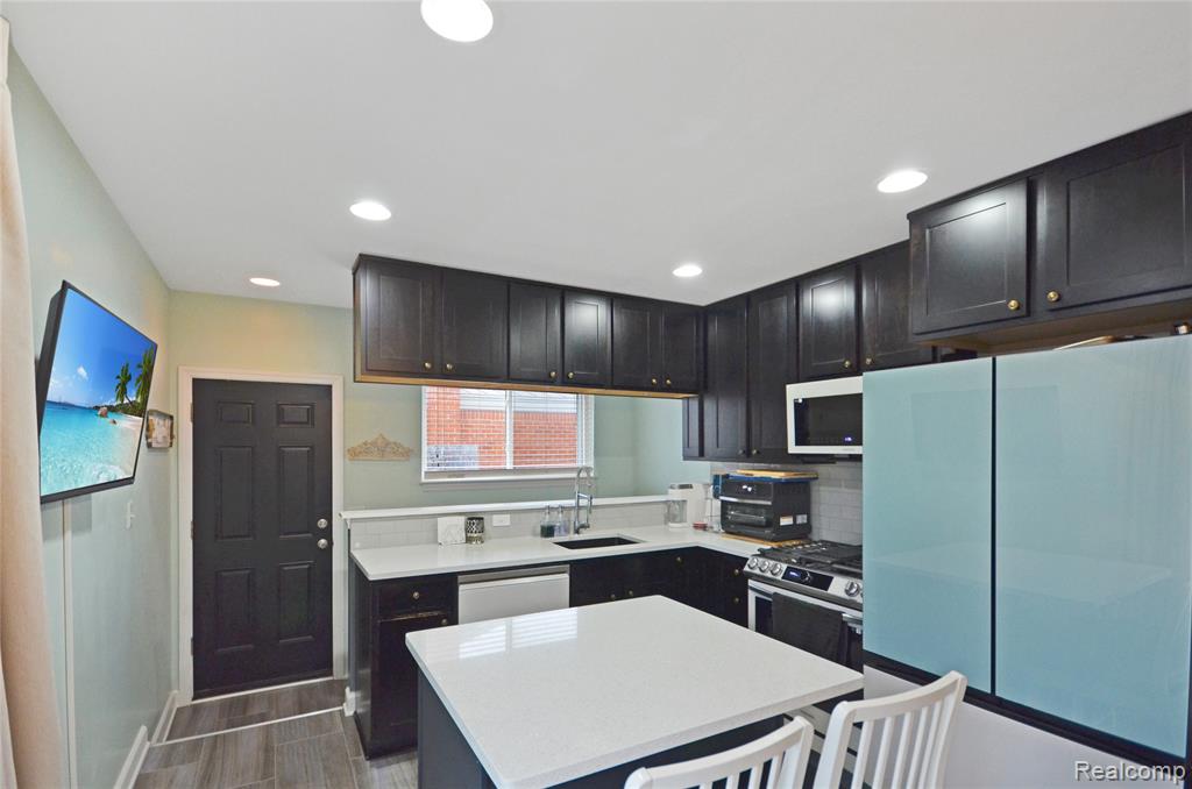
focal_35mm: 16
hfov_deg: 95.1
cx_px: 596
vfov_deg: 71.8
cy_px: 394
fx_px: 545
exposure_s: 1/60
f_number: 4.2
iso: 450
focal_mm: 11
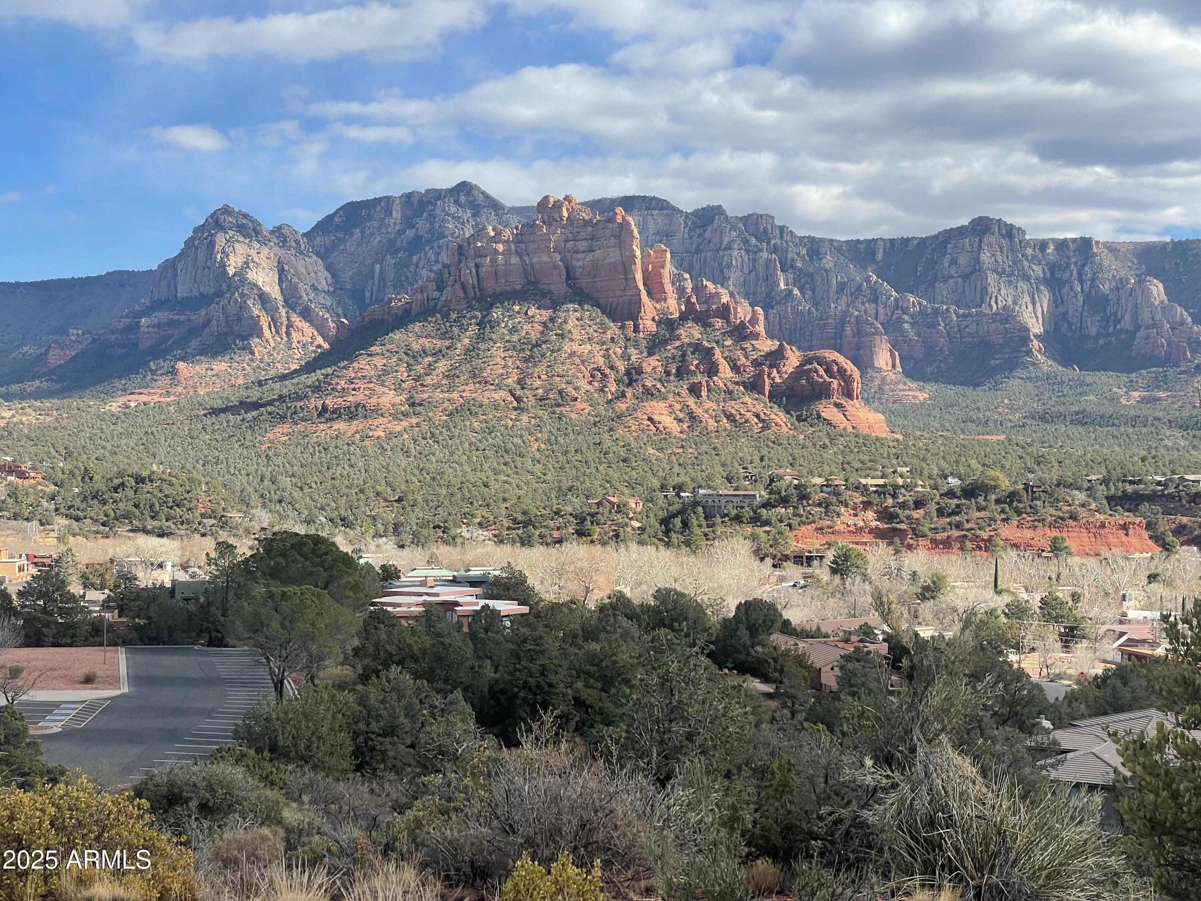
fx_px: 1804
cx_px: 600
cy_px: 450
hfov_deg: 36.8
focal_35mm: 52
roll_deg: -0.9
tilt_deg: +0.1
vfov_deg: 28.0
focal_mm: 6
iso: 25
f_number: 2
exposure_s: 1/1043
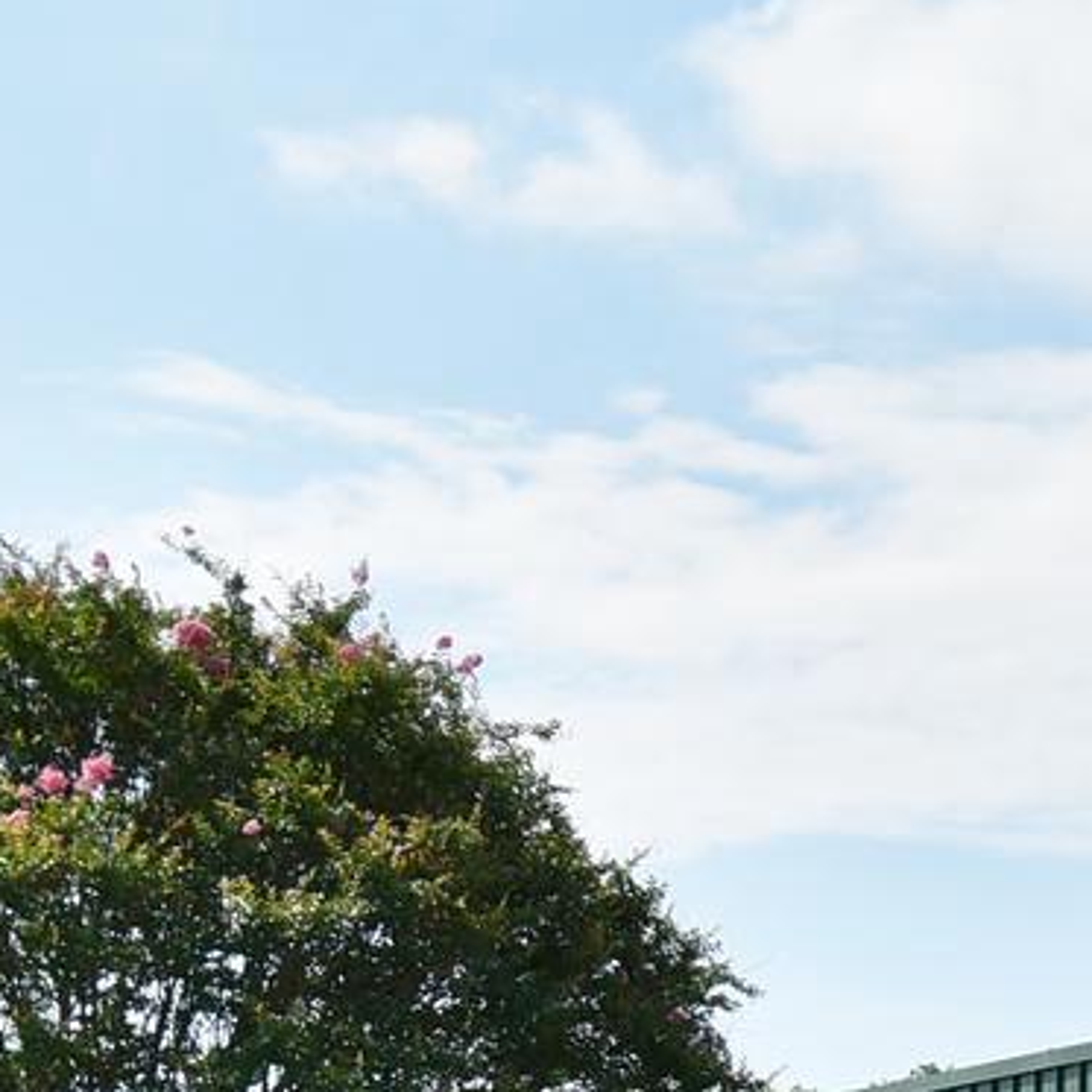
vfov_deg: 12.3
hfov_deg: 12.1
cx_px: 1377
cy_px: 1197
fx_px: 4997
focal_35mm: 140
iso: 180
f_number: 8
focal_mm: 20
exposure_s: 1/500
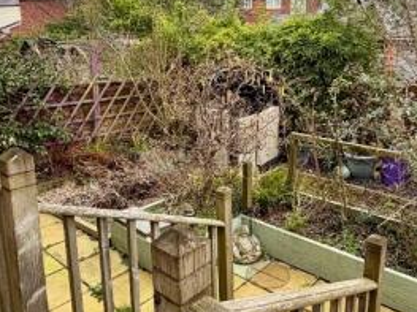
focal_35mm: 31
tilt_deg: -11.0
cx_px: 247
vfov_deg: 45.1
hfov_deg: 58.0
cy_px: 118
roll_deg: +0.4
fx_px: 373
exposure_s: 1/502
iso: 50
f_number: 2.2
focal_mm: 2.22
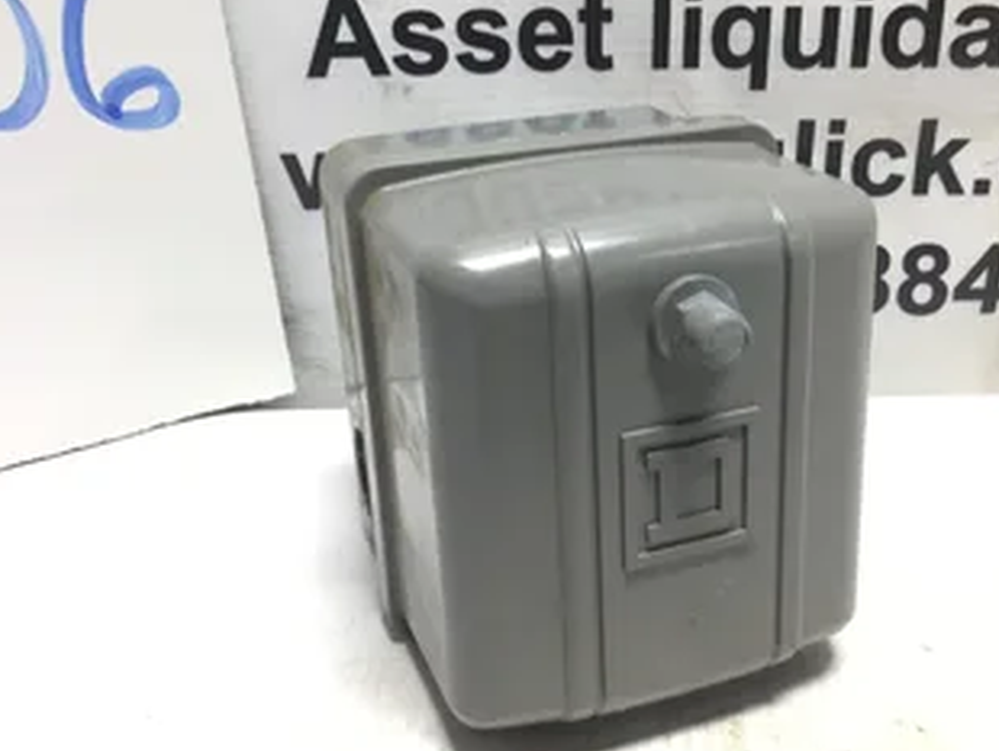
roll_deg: -0.2
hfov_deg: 46.6
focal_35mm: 40
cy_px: 355
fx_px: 1155
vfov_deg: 36.0
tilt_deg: -25.5
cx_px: 587
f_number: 2.4
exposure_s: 1/60
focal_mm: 3.3
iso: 25
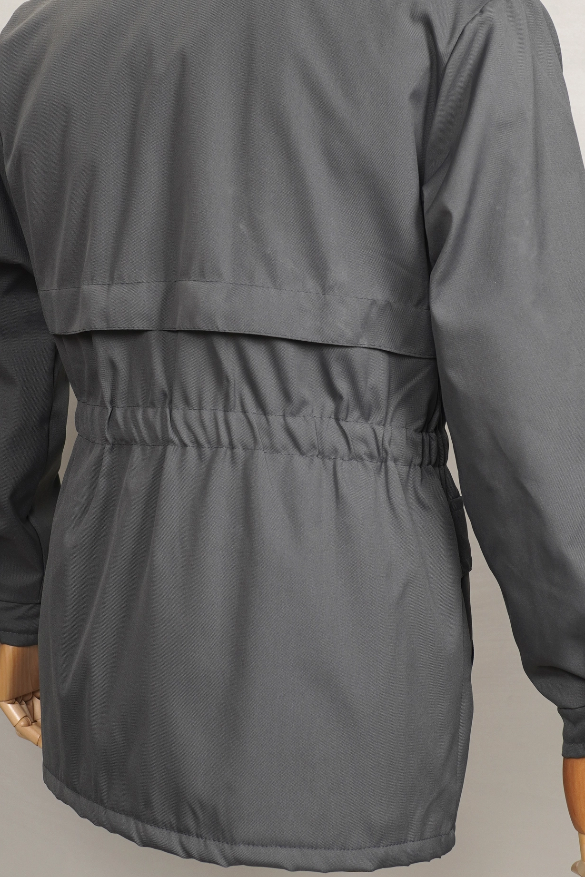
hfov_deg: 18.2
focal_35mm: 75
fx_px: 1828
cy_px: 373
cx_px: 307
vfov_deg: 27.0
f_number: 5
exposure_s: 1/15
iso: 200
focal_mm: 32
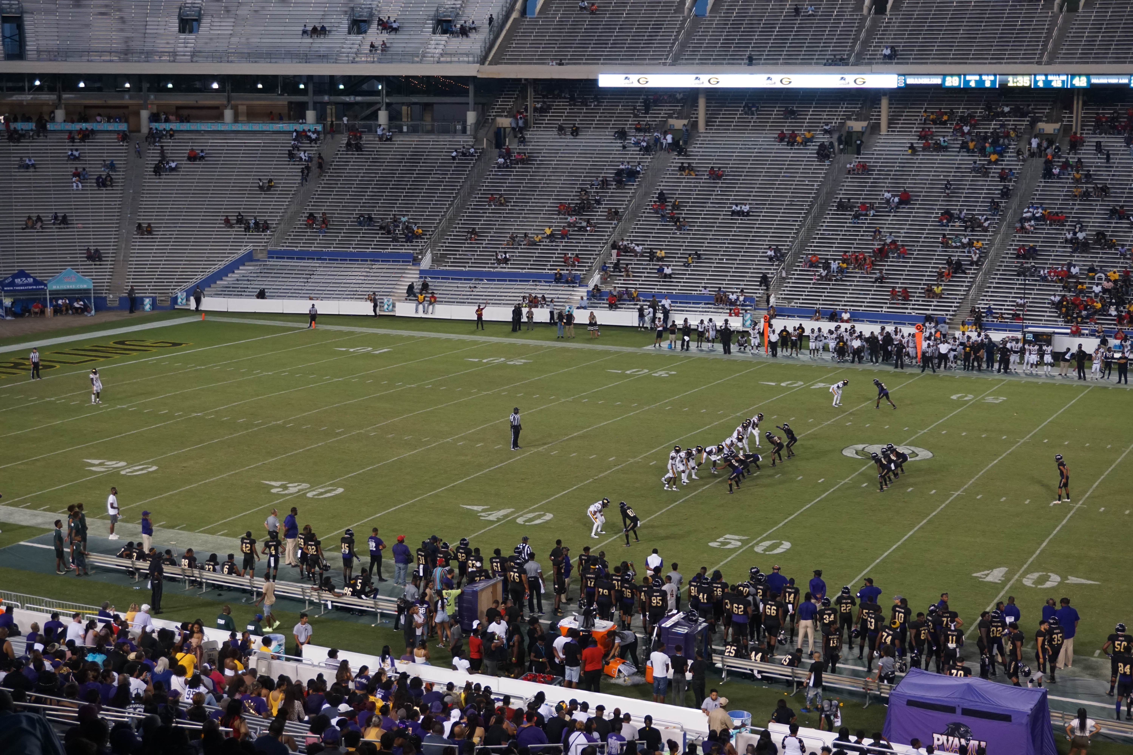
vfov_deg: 24.4
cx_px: 566
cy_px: 378
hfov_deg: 35.9
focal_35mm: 56
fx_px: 1747
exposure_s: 1/160
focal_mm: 37
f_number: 5.6
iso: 1000
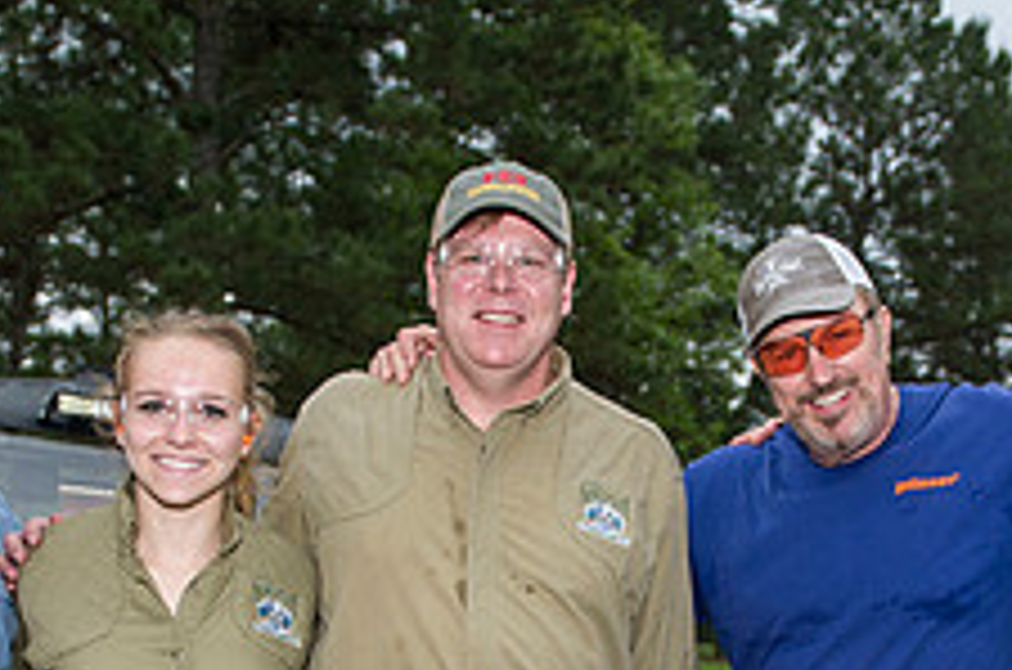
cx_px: 603
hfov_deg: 32.4
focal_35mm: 62
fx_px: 1739
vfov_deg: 20.6
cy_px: 764
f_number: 3.5
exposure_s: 1/100
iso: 640
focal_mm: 24
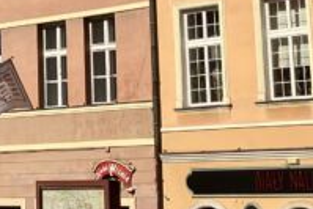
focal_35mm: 158
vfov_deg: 8.4
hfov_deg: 11.7
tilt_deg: +17.5
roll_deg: -3.5
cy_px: -160
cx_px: -297
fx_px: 1375
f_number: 1.8
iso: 32
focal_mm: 3.99
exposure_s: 1/4049
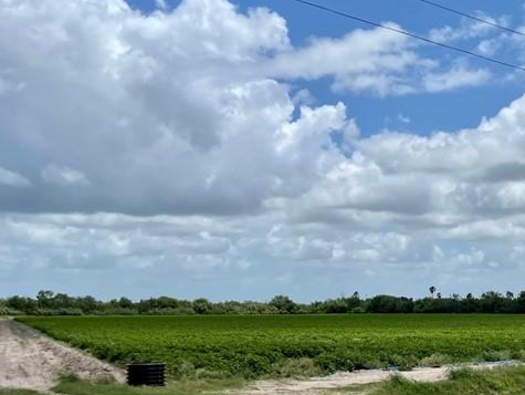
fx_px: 850
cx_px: 539
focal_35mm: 56
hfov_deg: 31.4
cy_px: 267
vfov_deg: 26.0
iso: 32
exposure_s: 1/7937
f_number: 1.6
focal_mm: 5.1
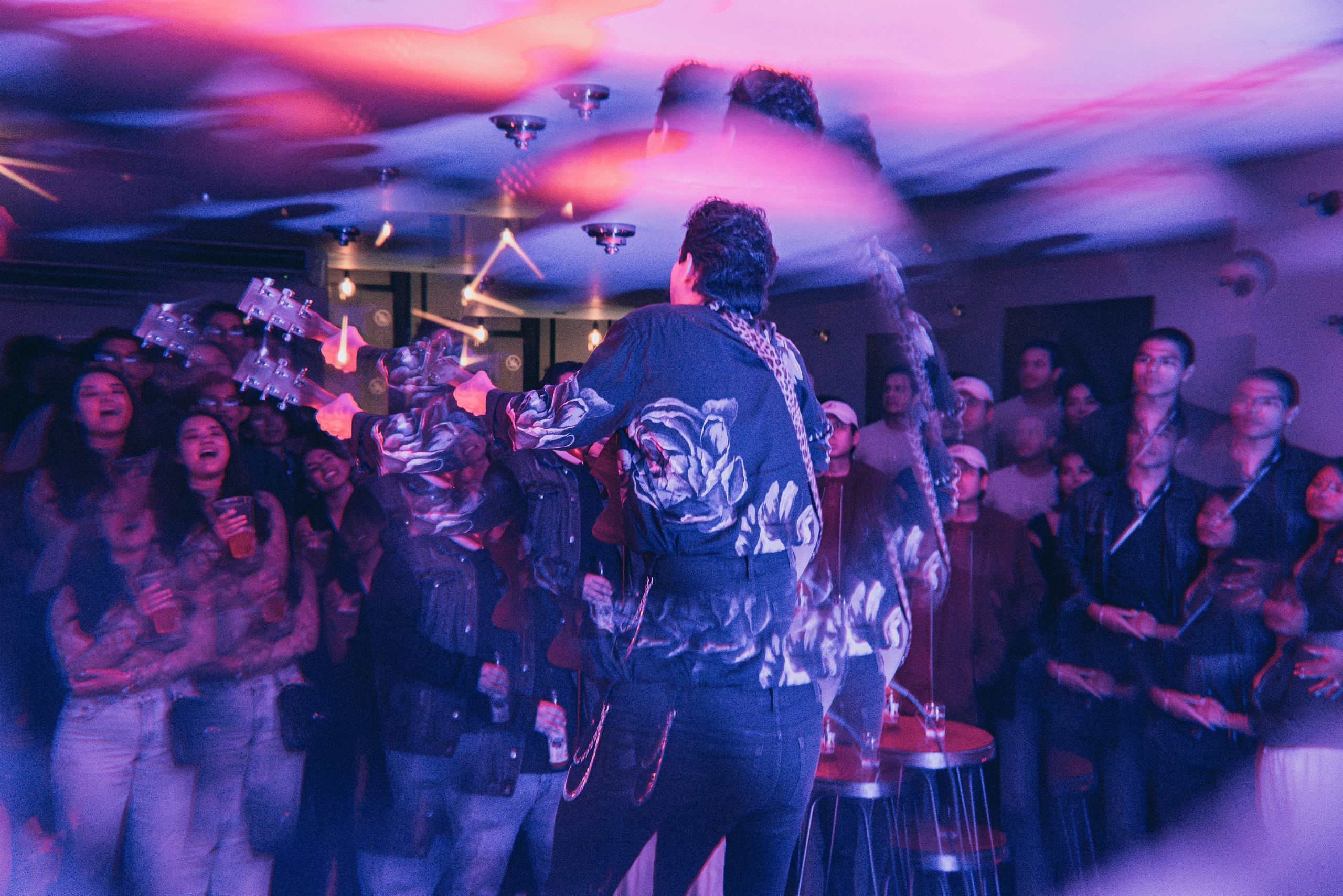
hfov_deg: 61.1
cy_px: 448
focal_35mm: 30
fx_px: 1138
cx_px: 672
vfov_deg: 43.0
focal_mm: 30.5
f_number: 6.3
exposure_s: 1/125
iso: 25600
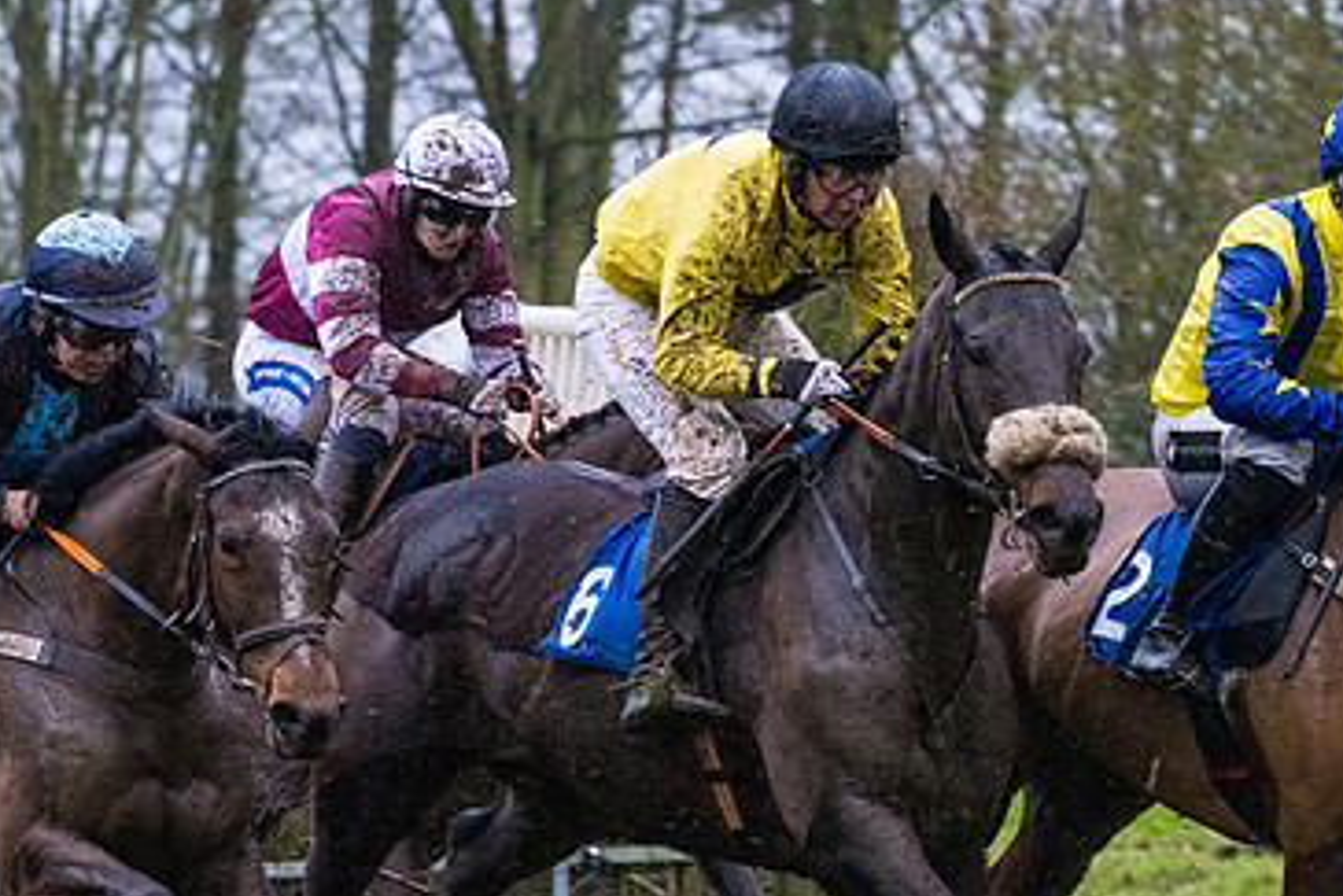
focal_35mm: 292
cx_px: 935
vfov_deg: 4.7
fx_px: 10897
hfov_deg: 7.0
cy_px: 501
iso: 5000
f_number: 4.5
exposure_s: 1/1000
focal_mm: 135
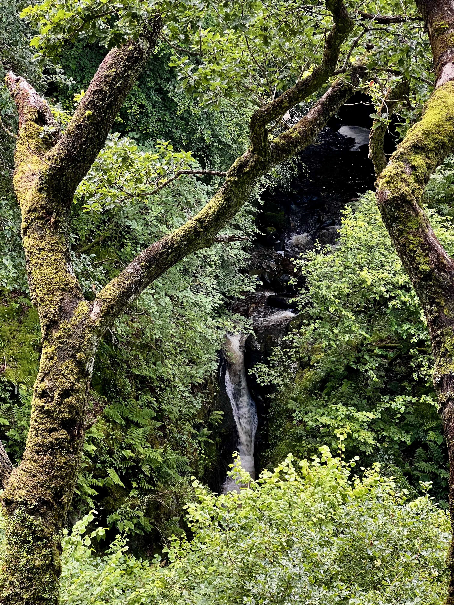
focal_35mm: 77
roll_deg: +2.9
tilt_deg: -29.8
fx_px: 1347
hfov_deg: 19.1
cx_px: 227
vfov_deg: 25.3
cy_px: 302
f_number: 2.8
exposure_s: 1/99
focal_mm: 9
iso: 125
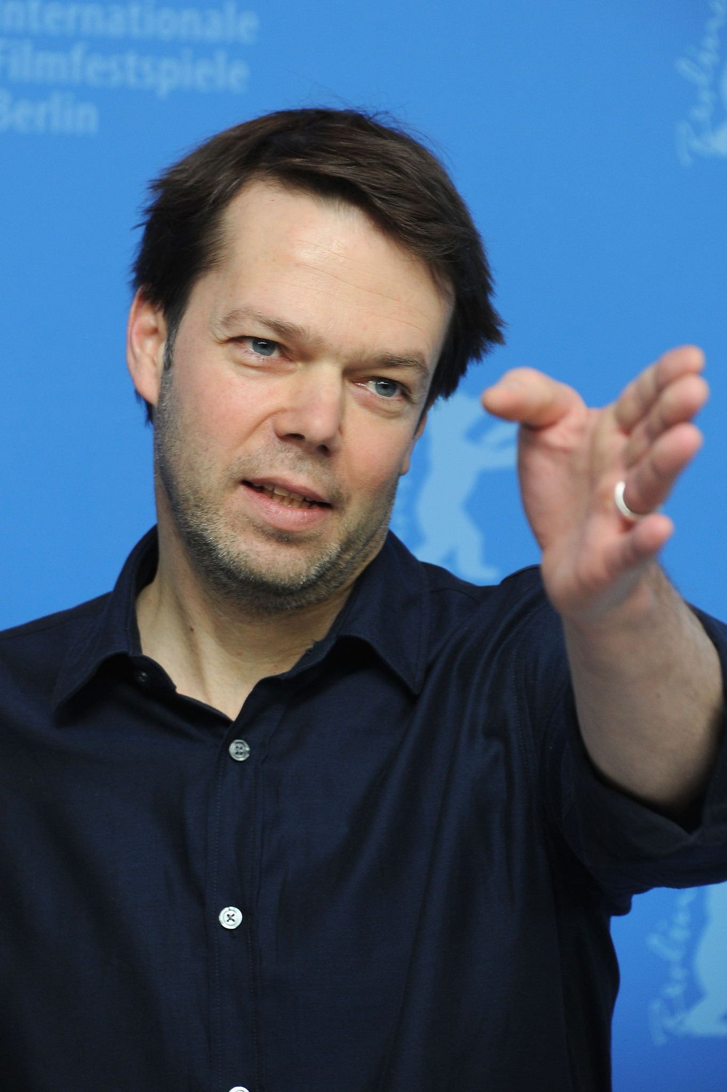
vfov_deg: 9.8
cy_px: 546
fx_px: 6368
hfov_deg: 6.5
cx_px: 364
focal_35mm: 210
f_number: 7.1
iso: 1000
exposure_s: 1/160
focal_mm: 210
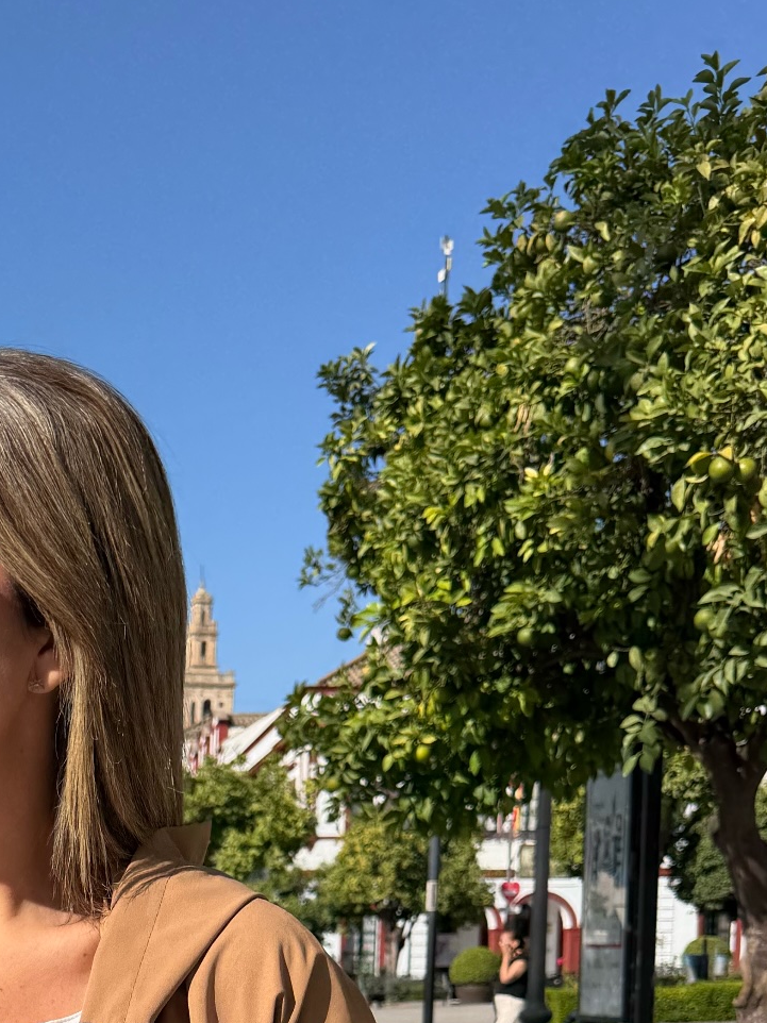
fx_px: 1803
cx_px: -43
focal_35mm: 61
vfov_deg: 28.1
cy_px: 1194
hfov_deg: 22.8
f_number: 1.78
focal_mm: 6.76
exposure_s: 1/5319
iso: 80
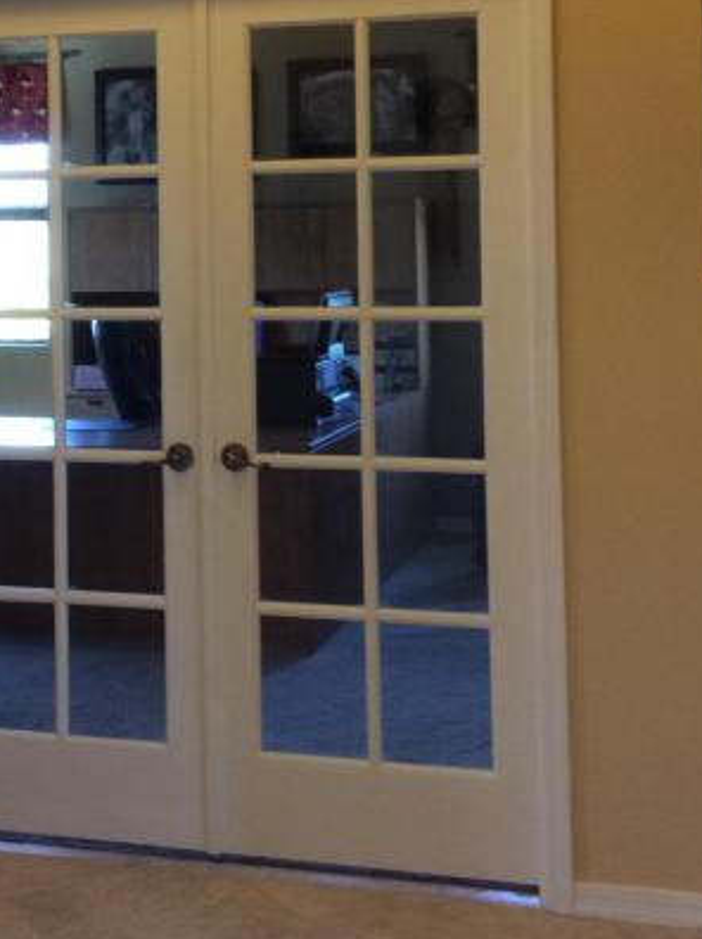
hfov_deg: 23.4
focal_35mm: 62
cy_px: 225
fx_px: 1680
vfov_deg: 30.7
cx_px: 200
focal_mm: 3.3
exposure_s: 1/24
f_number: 2.4
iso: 80
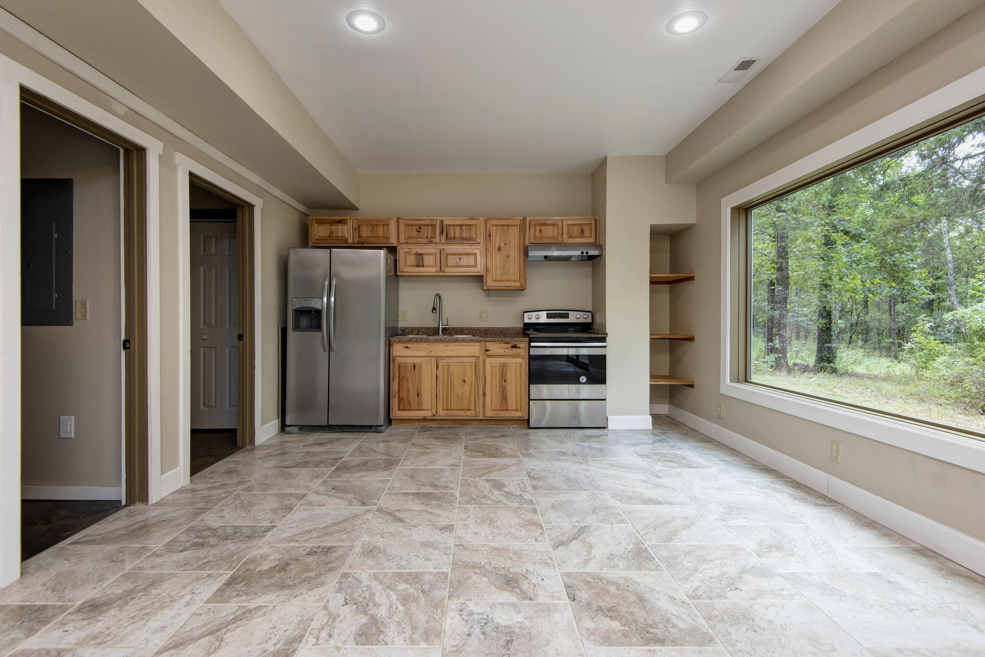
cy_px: 328
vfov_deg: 73.8
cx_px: 492
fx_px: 438
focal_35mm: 16
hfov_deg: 96.7
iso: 200
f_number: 6.7
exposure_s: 1/15
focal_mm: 16
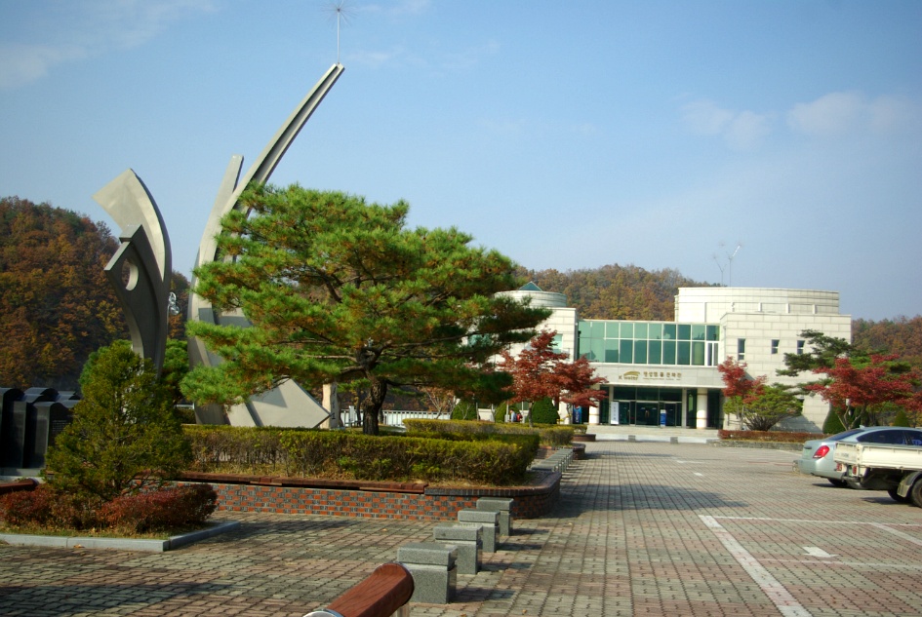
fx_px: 1000
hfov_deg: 49.5
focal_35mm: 39
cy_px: 308
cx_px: 461
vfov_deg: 34.3
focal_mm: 26
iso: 100
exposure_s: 1/750
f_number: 4
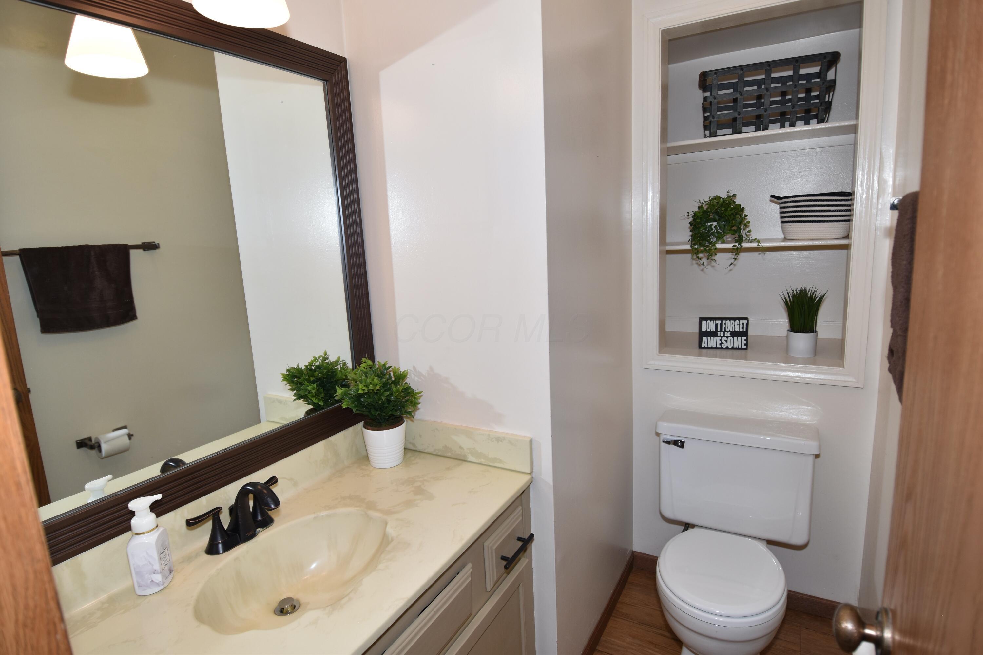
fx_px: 491
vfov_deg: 67.4
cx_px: 492
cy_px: 328
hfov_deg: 90.0
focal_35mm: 18
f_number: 5
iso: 320
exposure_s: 1/60
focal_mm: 12
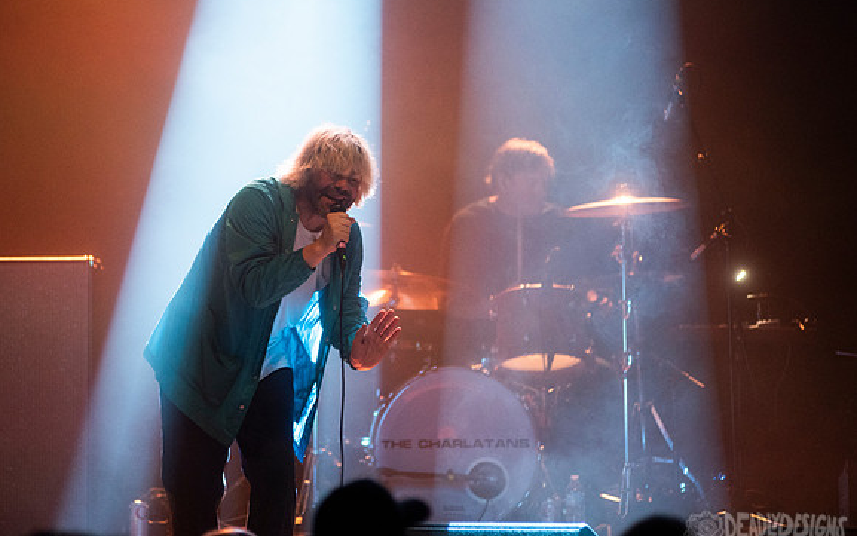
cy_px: 227
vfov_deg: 5.0
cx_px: 354
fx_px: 6168
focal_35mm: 264
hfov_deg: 7.9
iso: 2500
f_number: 3.2
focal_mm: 200
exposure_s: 1/250
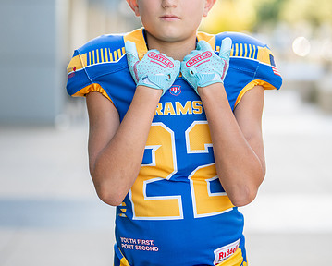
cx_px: 183
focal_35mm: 106
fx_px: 1043
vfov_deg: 14.5
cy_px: 76
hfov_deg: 18.1
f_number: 1.2
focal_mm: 50
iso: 200
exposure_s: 1/2500
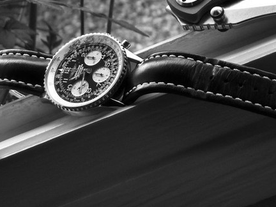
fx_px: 1419
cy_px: 38
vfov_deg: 8.3
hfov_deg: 11.1
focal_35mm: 178
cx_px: 138
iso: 100
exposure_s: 1/80
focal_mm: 12.2
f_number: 4.6
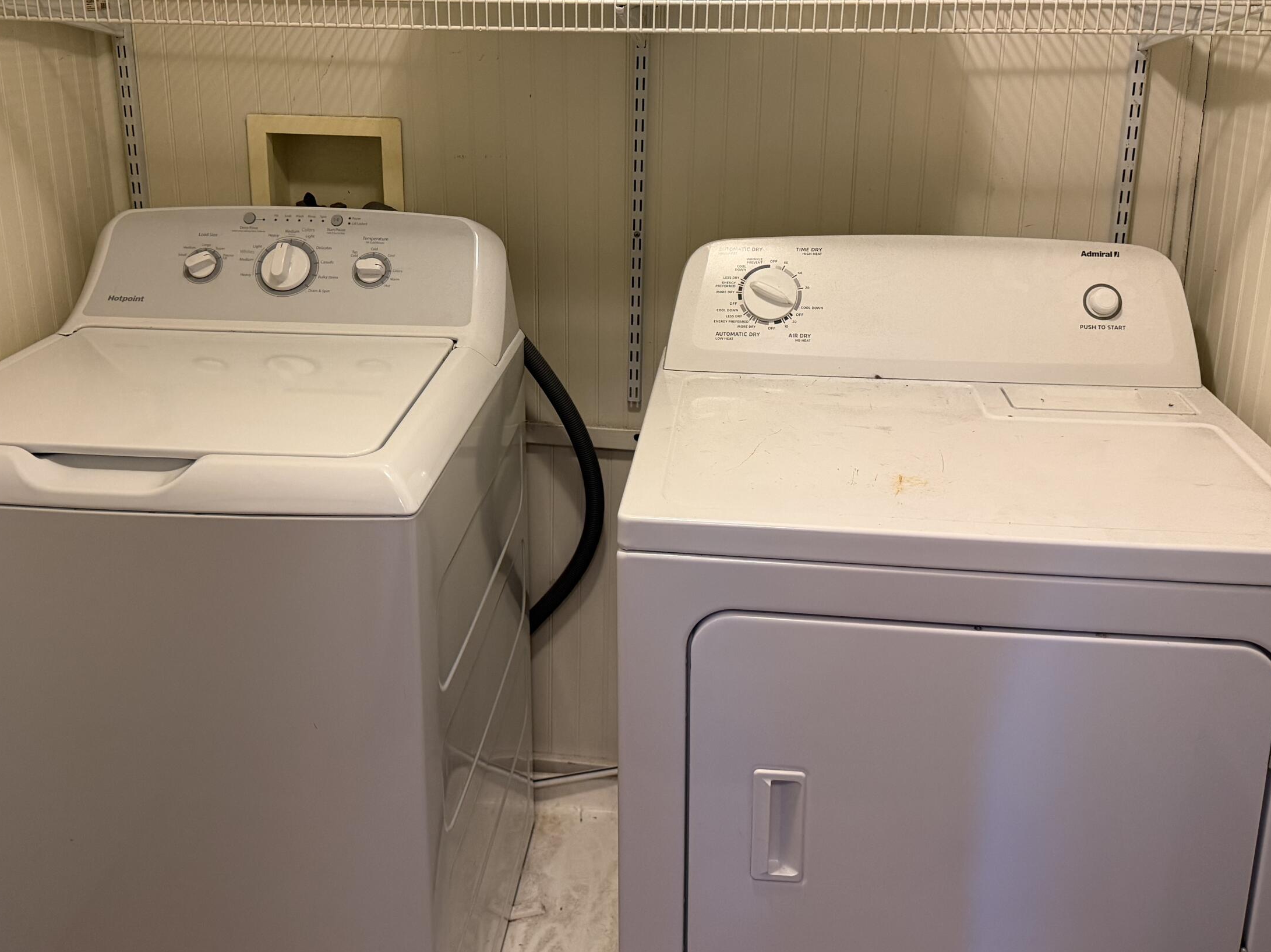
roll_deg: +0.8
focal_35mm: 33
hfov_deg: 55.3
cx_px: 587
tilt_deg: -15.2
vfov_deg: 42.5
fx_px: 1212
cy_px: 334
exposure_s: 1/60
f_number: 1.78
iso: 320
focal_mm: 6.76
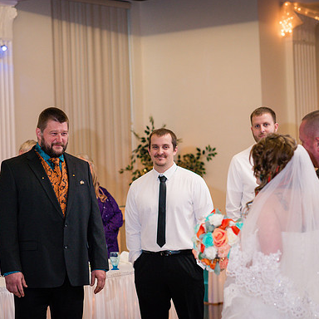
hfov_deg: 15.9
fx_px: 1136
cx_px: 110
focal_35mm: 109
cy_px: 159
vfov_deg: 16.0
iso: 800
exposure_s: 1/200
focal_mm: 85
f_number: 3.2
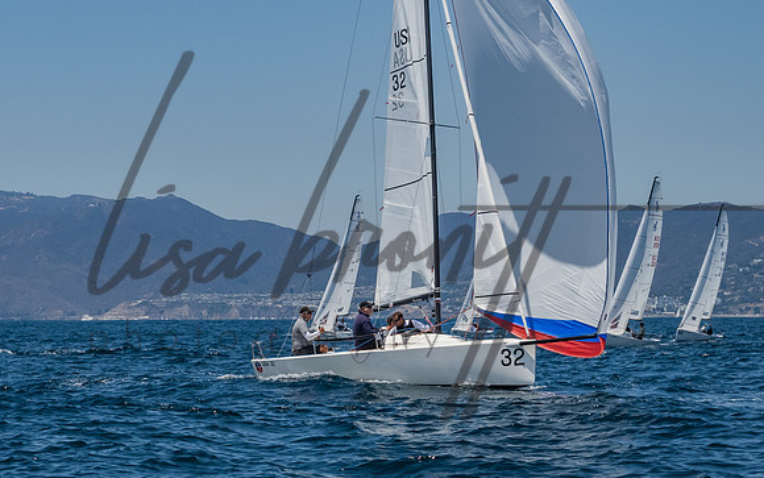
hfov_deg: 14.9
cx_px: 294
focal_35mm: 140
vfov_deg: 9.4
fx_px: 2920
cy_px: 312
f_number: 14
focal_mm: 75
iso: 640
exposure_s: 1/1250
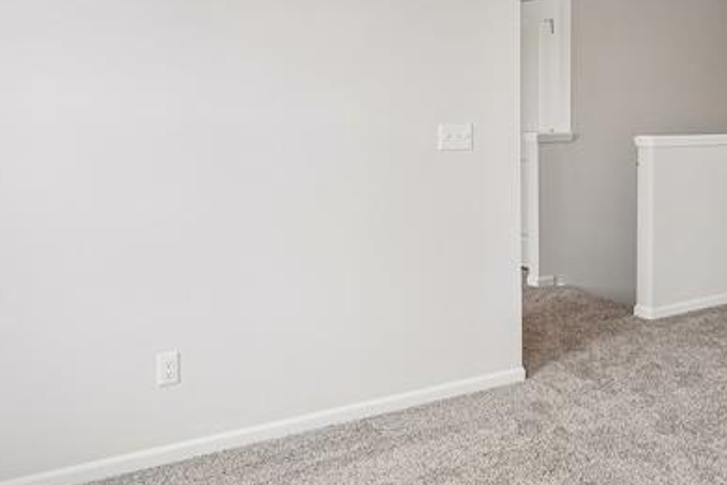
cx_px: 658
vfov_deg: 31.3
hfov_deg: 42.5
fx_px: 848
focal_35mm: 42
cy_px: 118
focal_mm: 16
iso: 400
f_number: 8
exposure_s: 1/60
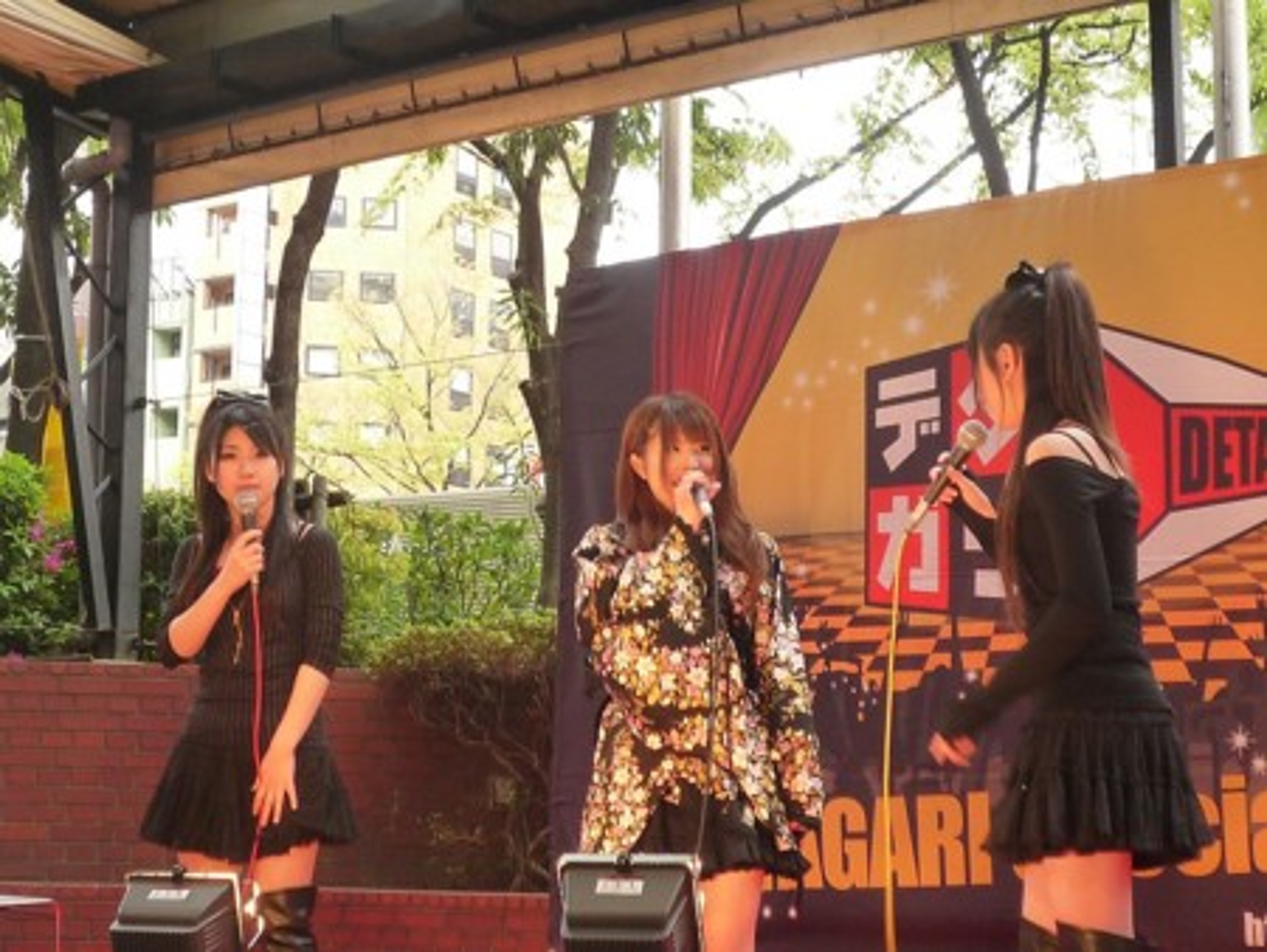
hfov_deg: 28.1
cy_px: 476
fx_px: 2527
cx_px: 634
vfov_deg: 21.3
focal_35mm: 69
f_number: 4
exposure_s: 1/40
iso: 200
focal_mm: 6.8
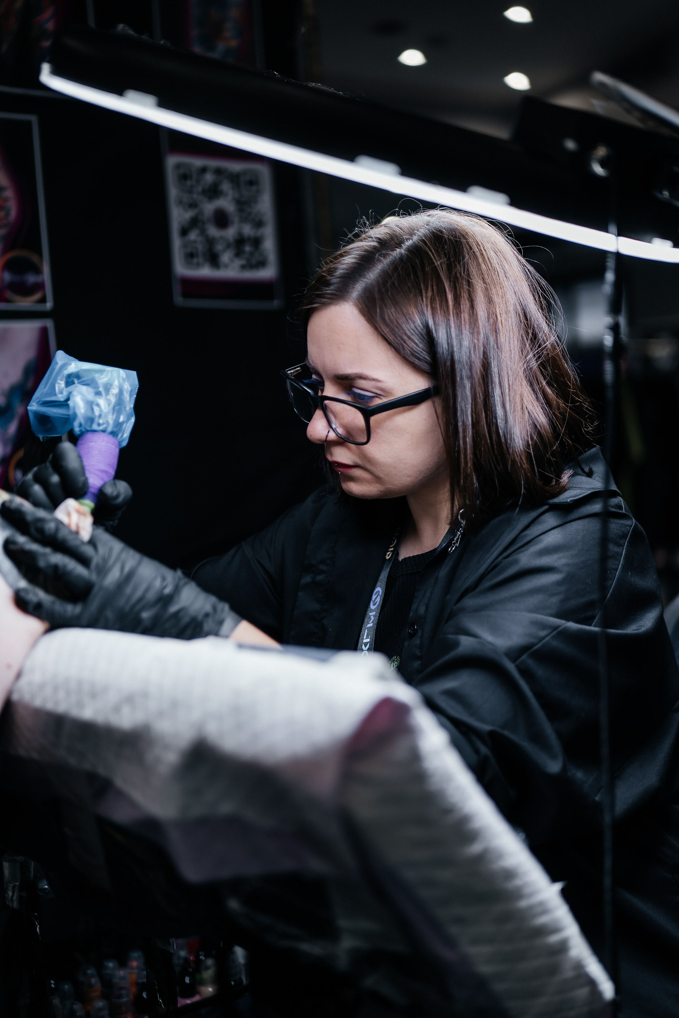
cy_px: 509
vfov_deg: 43.6
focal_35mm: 45
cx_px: 340
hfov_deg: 29.9
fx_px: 1273
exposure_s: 1/200
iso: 250
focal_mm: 45
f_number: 1.8
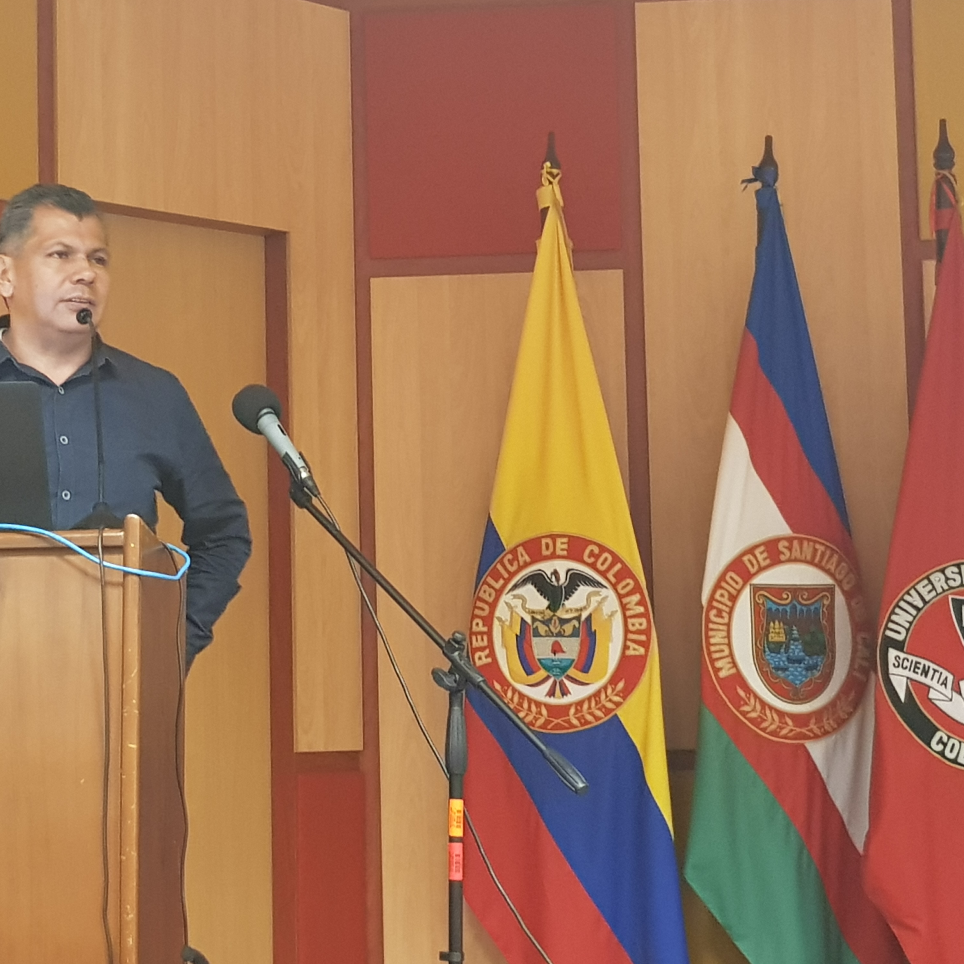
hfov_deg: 52.0
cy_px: 486
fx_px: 977
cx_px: 363
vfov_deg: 52.5
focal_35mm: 31
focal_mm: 4.2
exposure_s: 1/17
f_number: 1.7
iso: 200
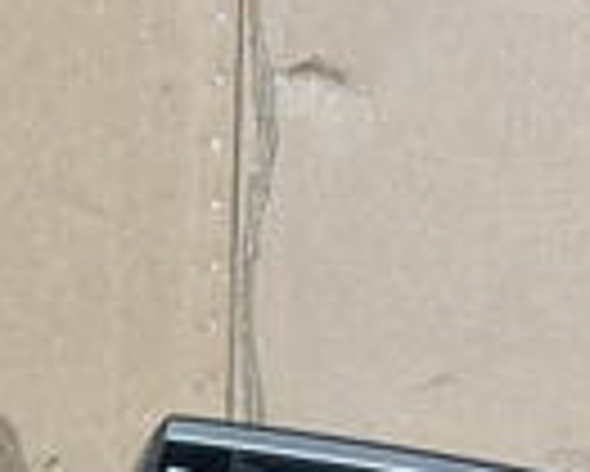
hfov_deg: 8.3
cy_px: 1054
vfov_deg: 6.5
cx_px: -149
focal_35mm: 229
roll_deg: -0.1
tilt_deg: -16.2
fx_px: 4002
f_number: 1.78
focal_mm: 6.86
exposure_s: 1/50
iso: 250
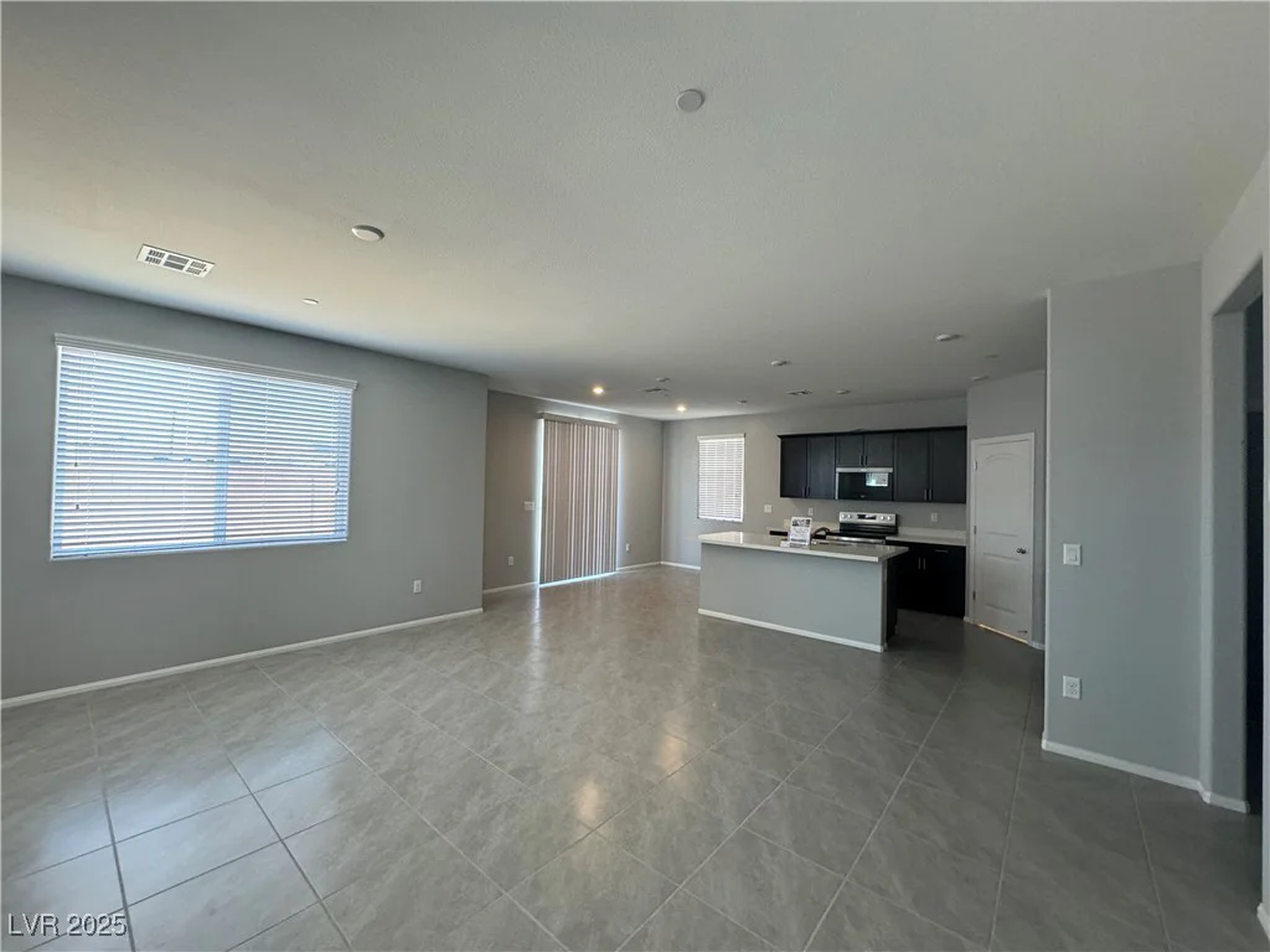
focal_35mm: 14
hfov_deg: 102.1
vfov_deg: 85.7
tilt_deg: +0.1
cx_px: 635
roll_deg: -0.7
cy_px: 476
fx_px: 514
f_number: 2.2
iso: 320
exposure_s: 1/120
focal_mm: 2.22
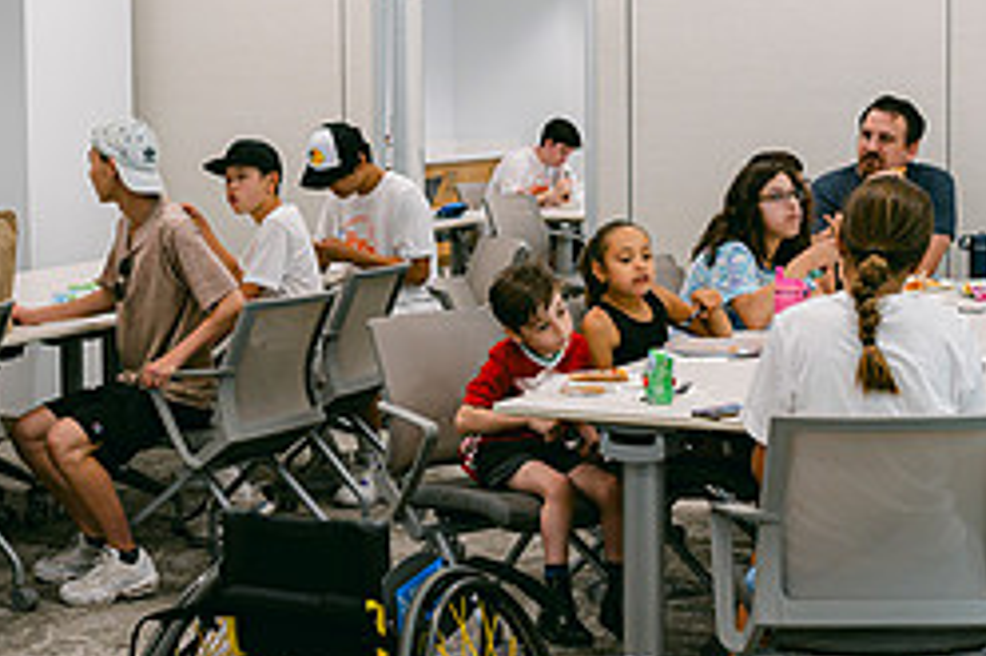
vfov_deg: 16.4
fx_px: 2272
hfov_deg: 24.2
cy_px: 239
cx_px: 243
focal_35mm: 83
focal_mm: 35
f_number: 4
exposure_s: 1/125
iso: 400
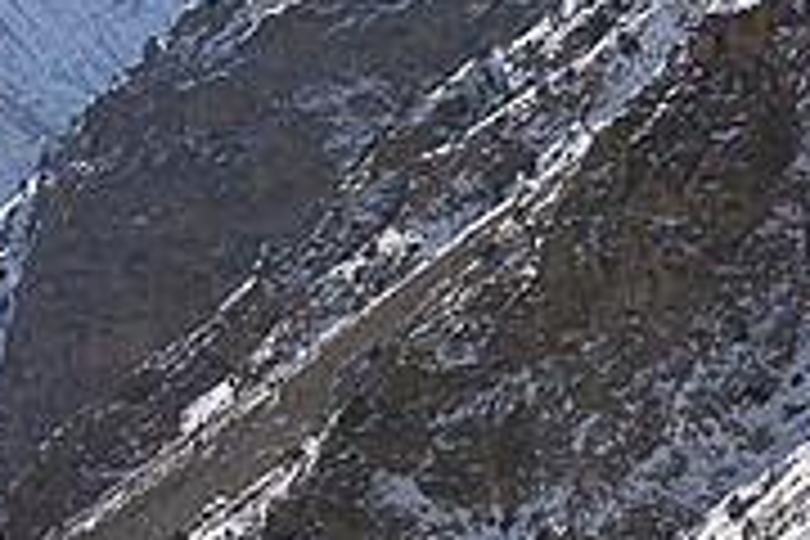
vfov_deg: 6.0
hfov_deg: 9.1
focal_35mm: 226
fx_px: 5085
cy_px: -302
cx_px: 230
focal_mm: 70
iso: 360
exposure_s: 1/1250
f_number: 13
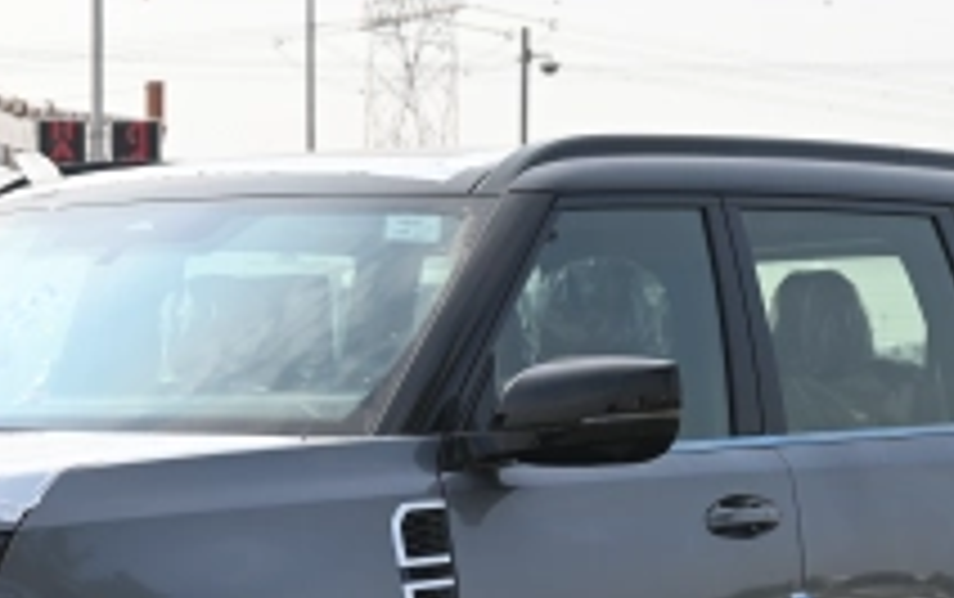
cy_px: 600
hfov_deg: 12.3
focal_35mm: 169
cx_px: 220
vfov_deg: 7.7
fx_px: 4404
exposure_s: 1/320
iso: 100
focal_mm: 47
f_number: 6.3
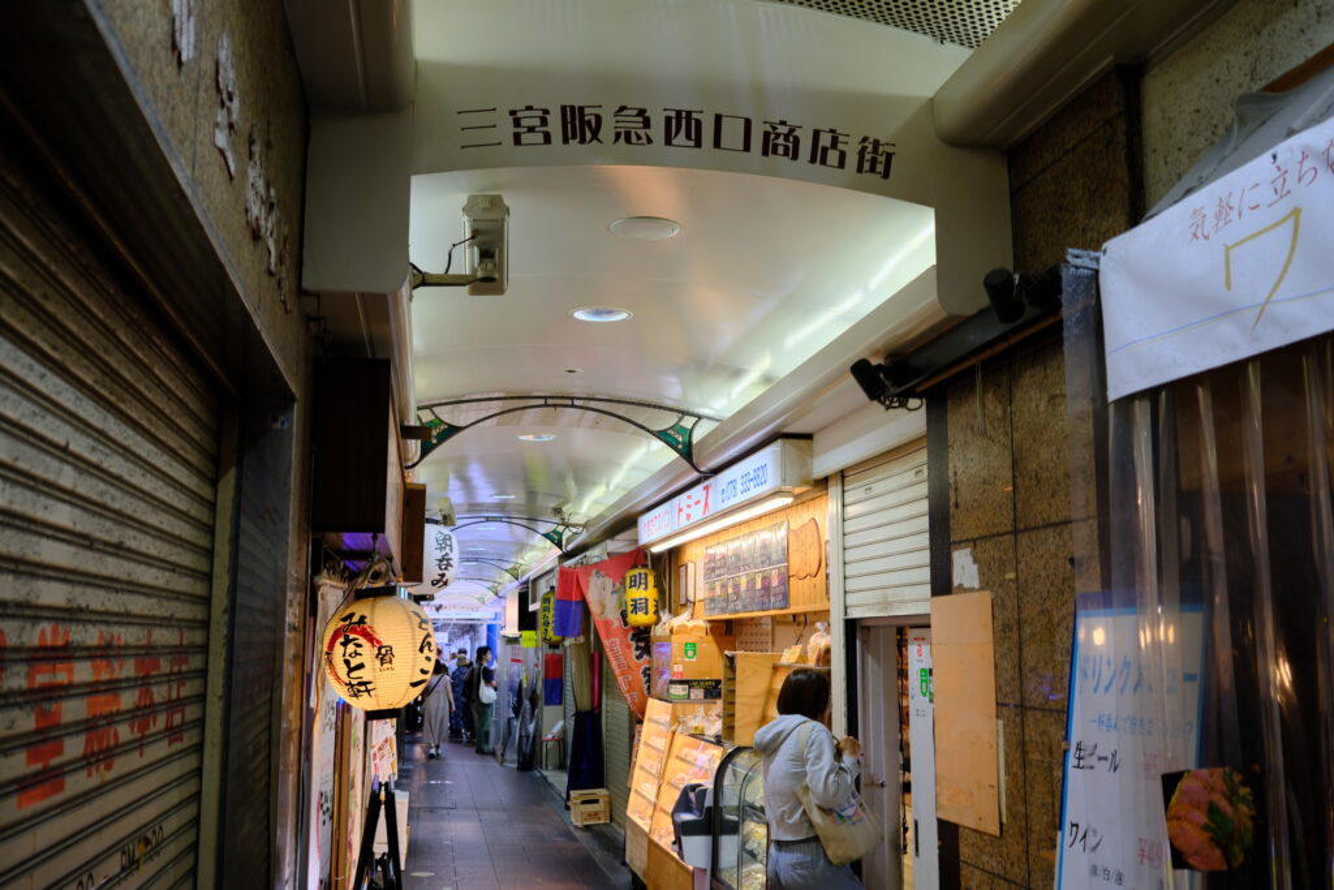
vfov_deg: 37.9
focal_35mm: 35
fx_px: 1297
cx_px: 667
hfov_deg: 54.4
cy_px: 445
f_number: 2.8
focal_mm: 23
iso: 160
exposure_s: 1/34
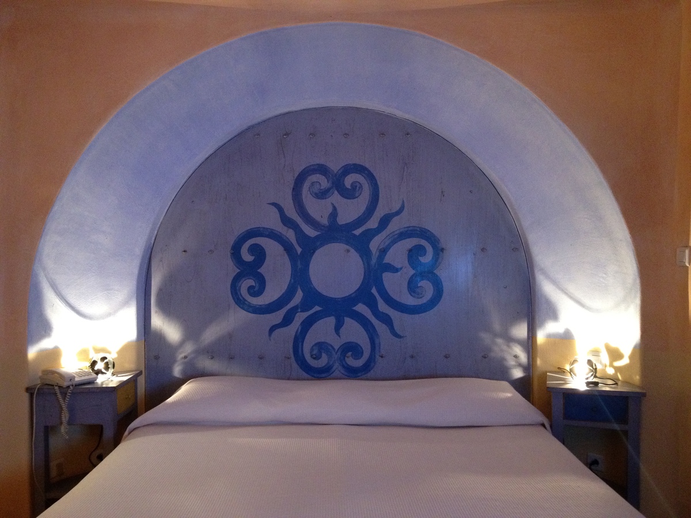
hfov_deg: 52.6
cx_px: 346
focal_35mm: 35
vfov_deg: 40.7
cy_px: 259
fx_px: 699
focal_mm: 4.28
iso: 400
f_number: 2.4
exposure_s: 1/15
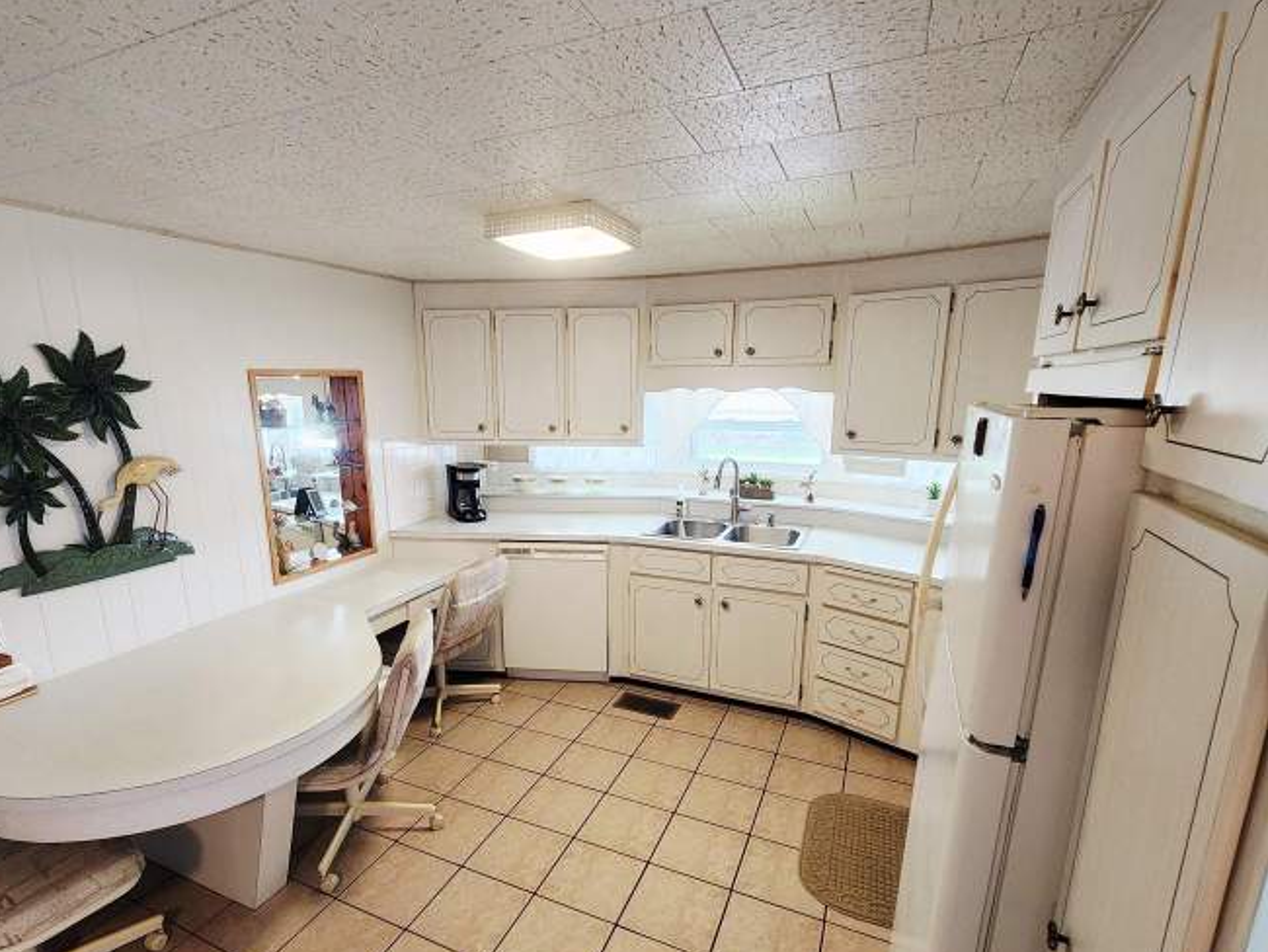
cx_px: 583
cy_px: 535
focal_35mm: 16
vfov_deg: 77.8
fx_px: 586
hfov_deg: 94.3
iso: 200
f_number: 2.2
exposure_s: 1/60
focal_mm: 2.2
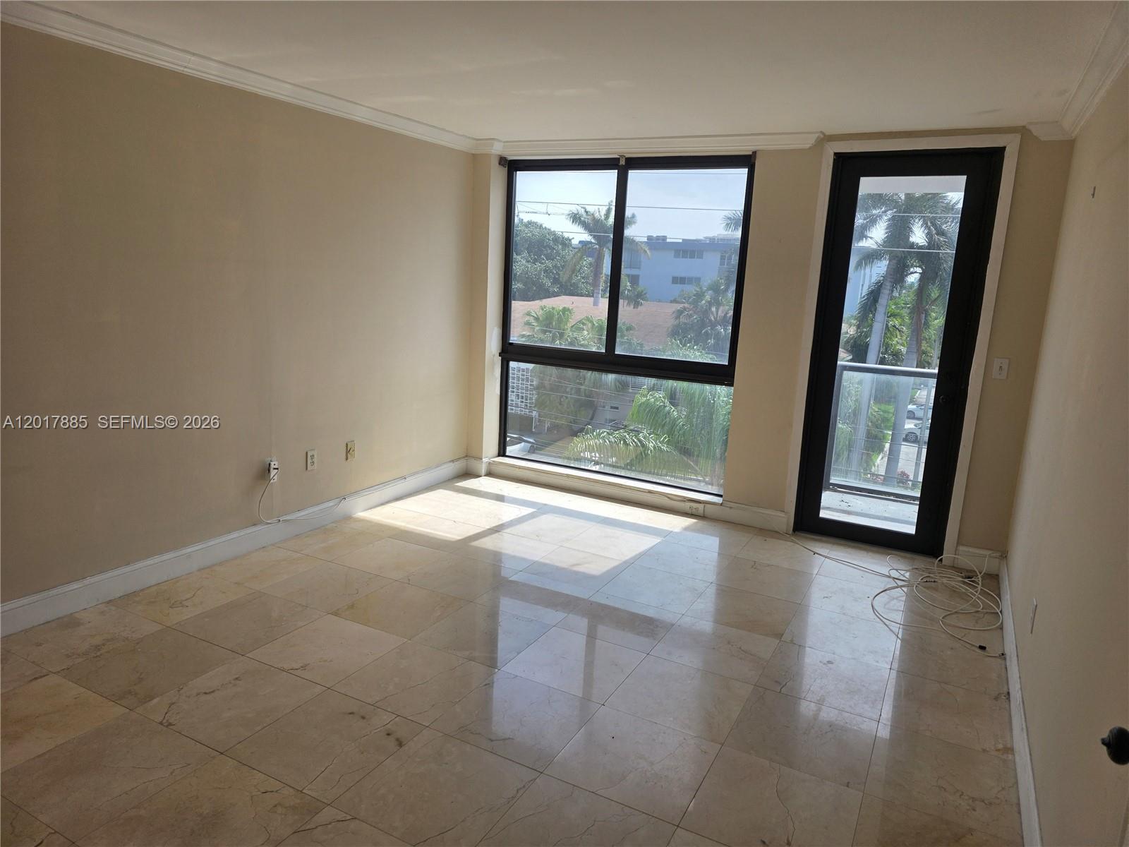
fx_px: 750
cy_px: 424
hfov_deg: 73.9
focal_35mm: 23
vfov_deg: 58.9
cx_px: 564
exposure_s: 1/359
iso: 25
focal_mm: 6.3
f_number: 1.7
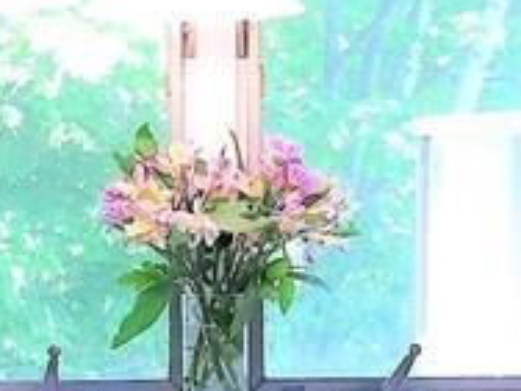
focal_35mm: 158
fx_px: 2378
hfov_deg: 12.5
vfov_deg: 9.3
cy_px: 366
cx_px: 260
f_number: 2.2
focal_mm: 4.15
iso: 32
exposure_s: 1/30
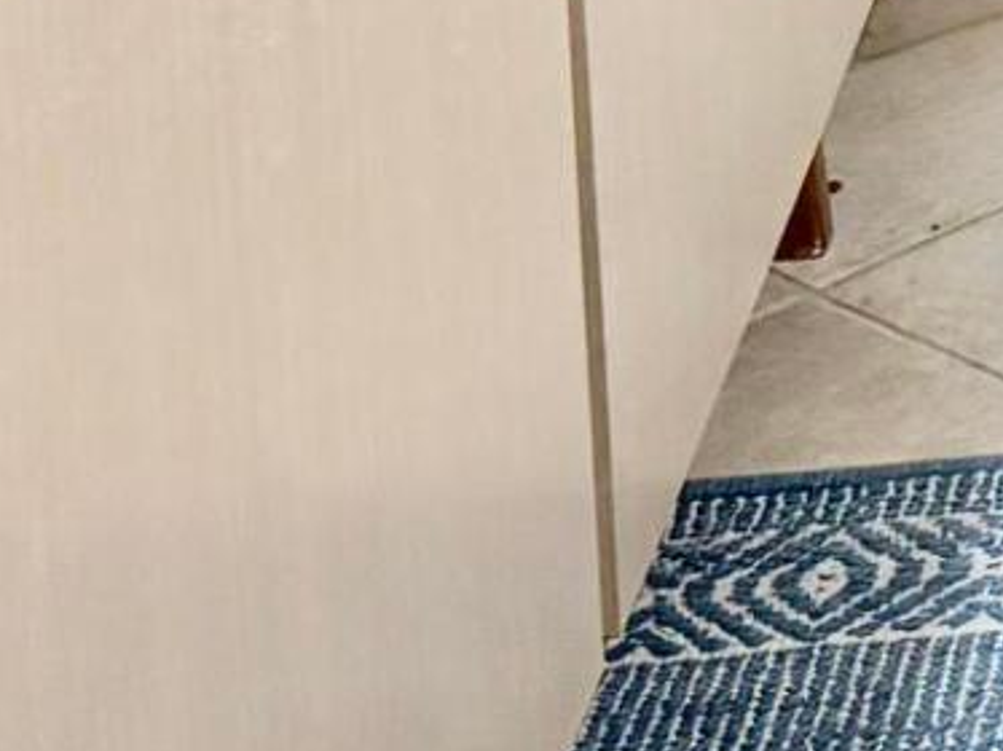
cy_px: -1561
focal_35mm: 185
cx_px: 2875
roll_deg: -0.5
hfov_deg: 9.0
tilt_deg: -8.2
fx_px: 5357
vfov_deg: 7.1
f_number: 1.78
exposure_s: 1/120
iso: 200
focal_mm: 6.76
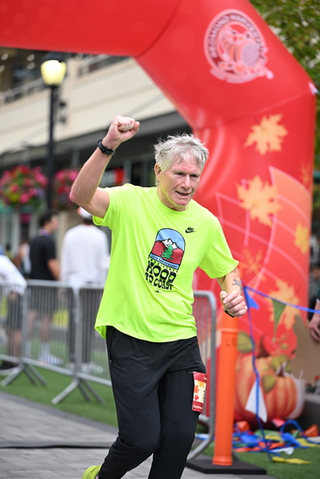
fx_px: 1532
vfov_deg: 17.8
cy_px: 240
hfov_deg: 11.9
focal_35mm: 115
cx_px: 160
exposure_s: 1/1600
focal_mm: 115
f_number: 2.8
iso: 640
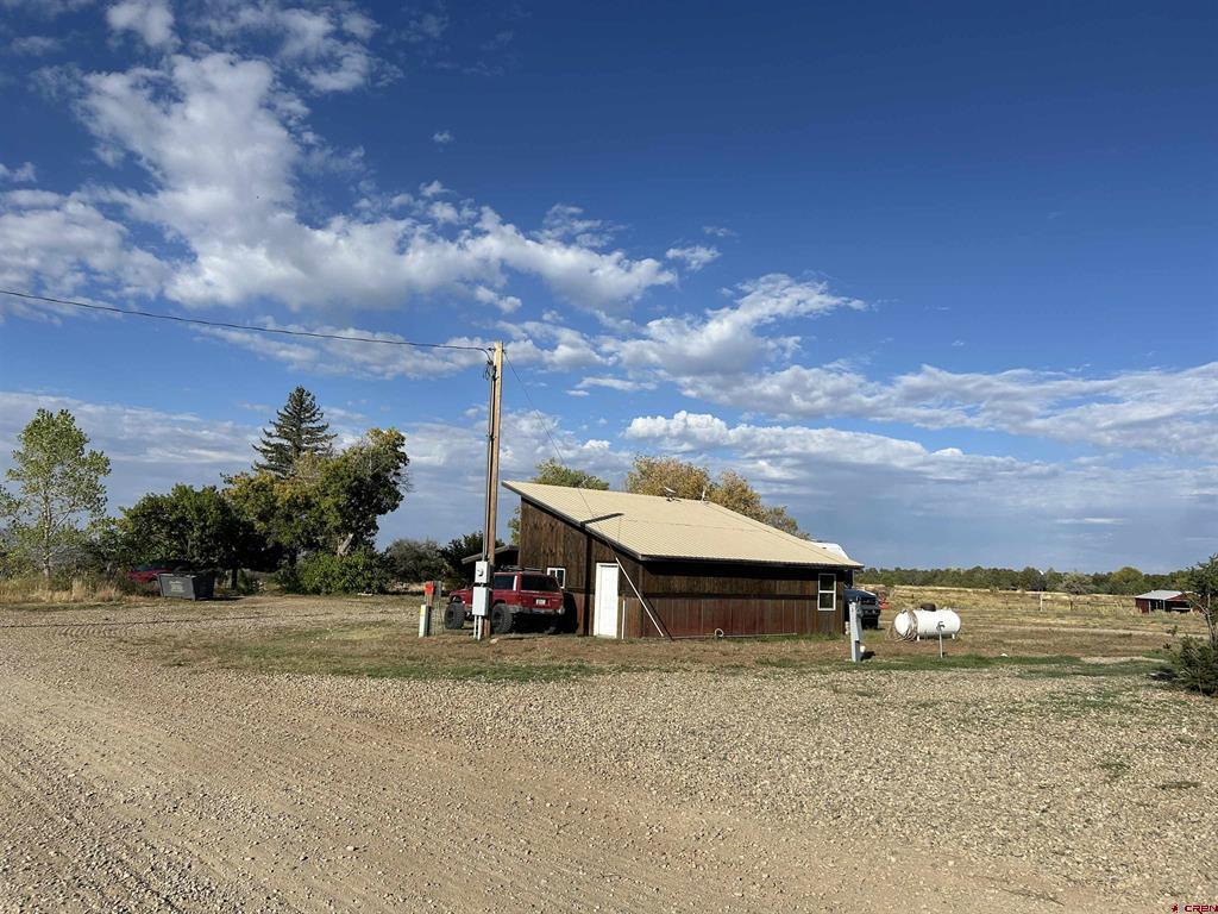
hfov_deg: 67.3
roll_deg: -2.1
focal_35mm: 26
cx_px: 609
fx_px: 915
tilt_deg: +11.2
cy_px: 457
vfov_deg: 53.1
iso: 50
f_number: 1.5
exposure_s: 1/6579
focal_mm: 5.7
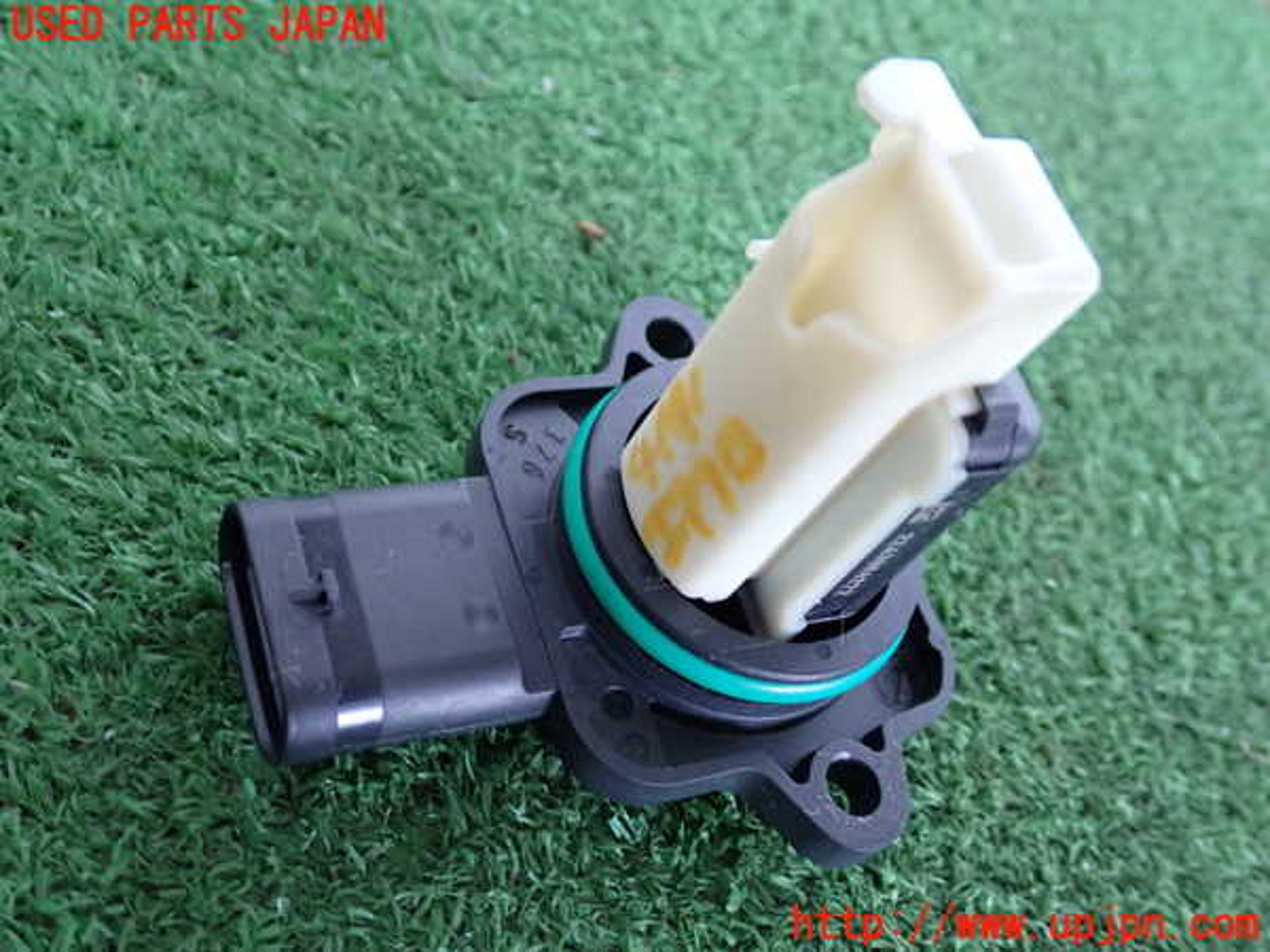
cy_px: 476
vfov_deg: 37.7
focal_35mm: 38
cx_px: 635
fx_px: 1394
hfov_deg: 49.0
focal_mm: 6.83
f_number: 2.7
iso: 400
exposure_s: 1/40
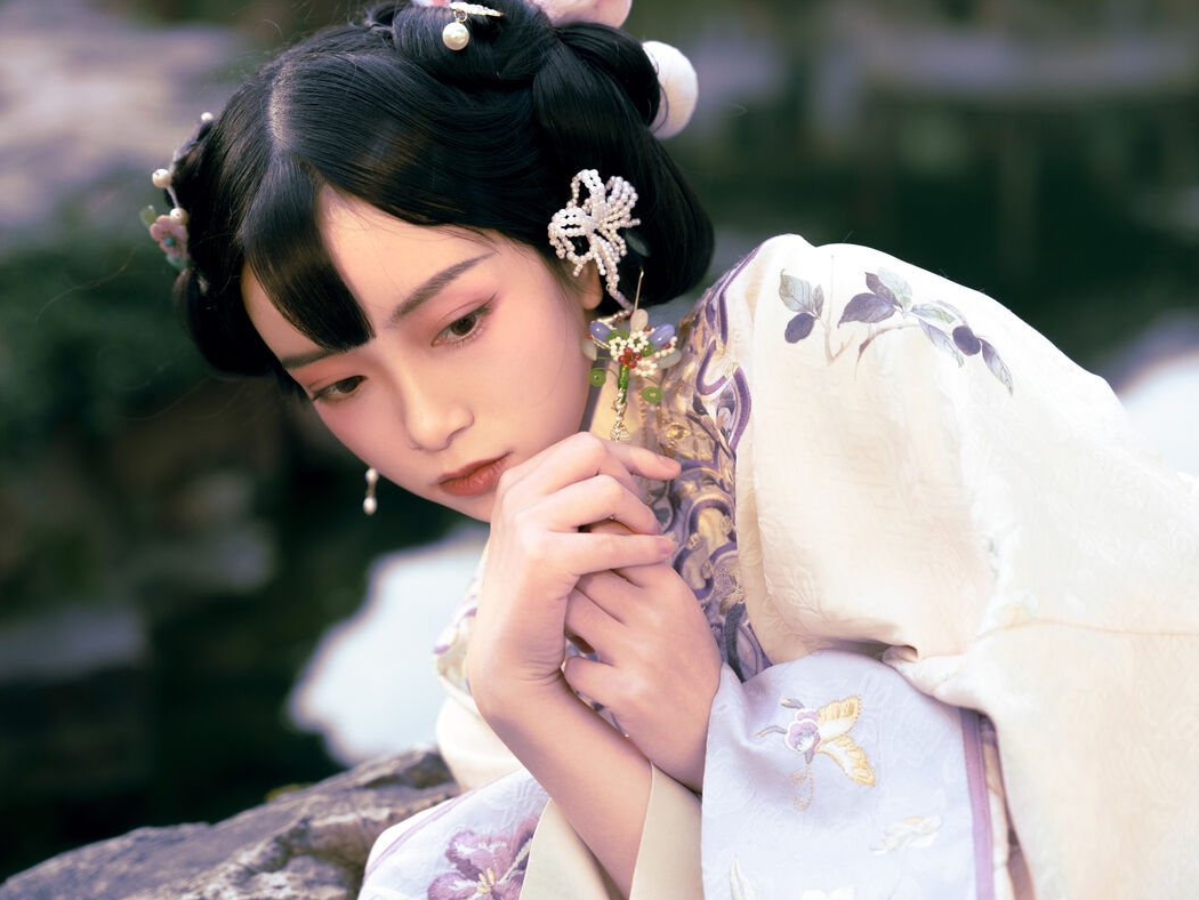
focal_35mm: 67
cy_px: 449
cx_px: 684
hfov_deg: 28.9
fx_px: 2321
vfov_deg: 21.9
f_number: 2.8
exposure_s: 1/1000
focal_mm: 61
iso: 500
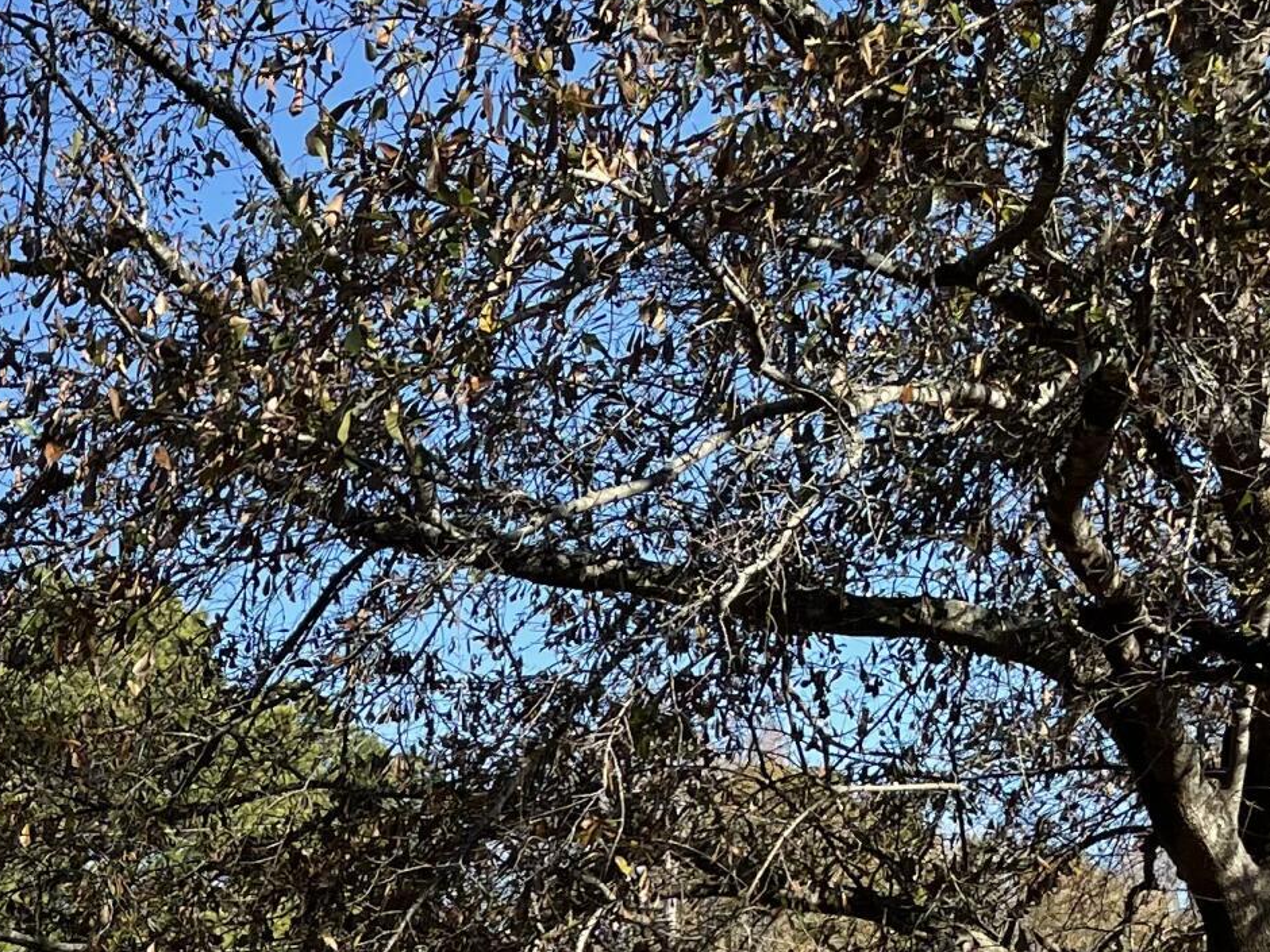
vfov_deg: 16.6
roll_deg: -0.9
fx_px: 3045
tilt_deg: -0.9
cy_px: 1307
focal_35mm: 83
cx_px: -434
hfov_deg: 21.1
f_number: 1.6
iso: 32
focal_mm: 4.2
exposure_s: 1/1795
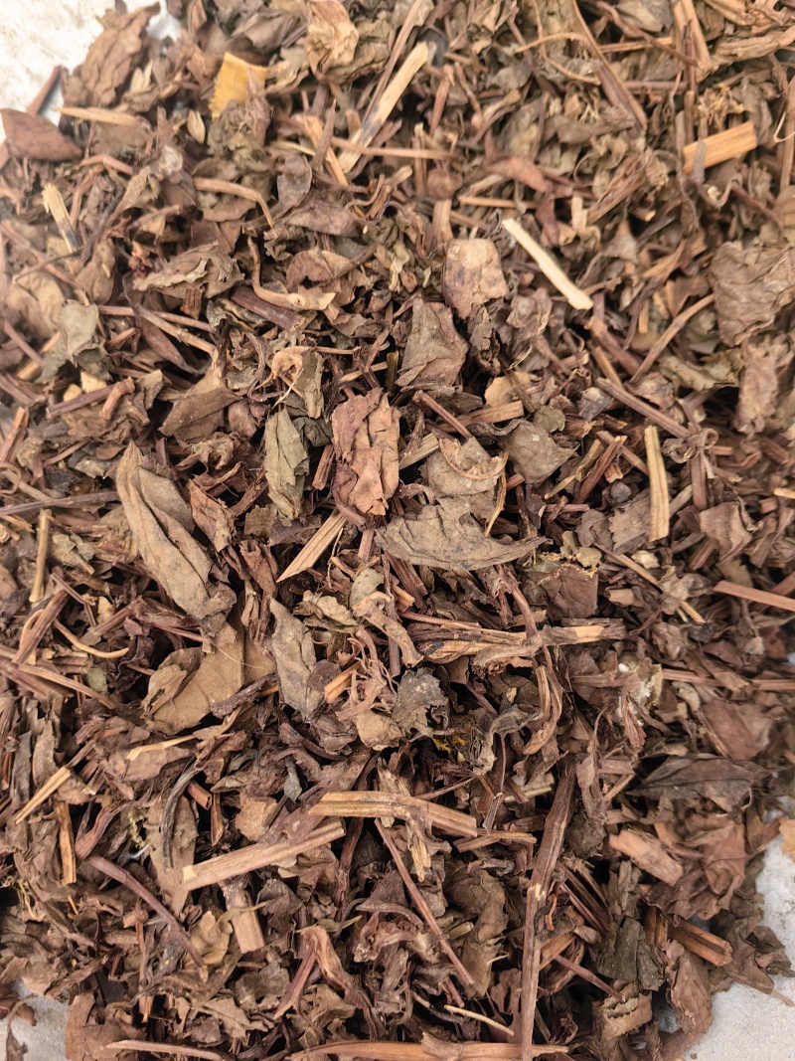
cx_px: 398
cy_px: 530
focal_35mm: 27
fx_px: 827
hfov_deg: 51.3
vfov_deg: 65.3
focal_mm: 5.75
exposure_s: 1/33.3
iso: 160
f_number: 2
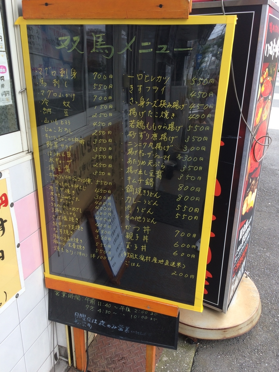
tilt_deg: -22.1
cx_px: 140
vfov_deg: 61.7
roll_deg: +2.2
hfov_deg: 48.2
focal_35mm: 29
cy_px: 186
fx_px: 312
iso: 32
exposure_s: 1/183
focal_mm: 4.15
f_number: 2.2
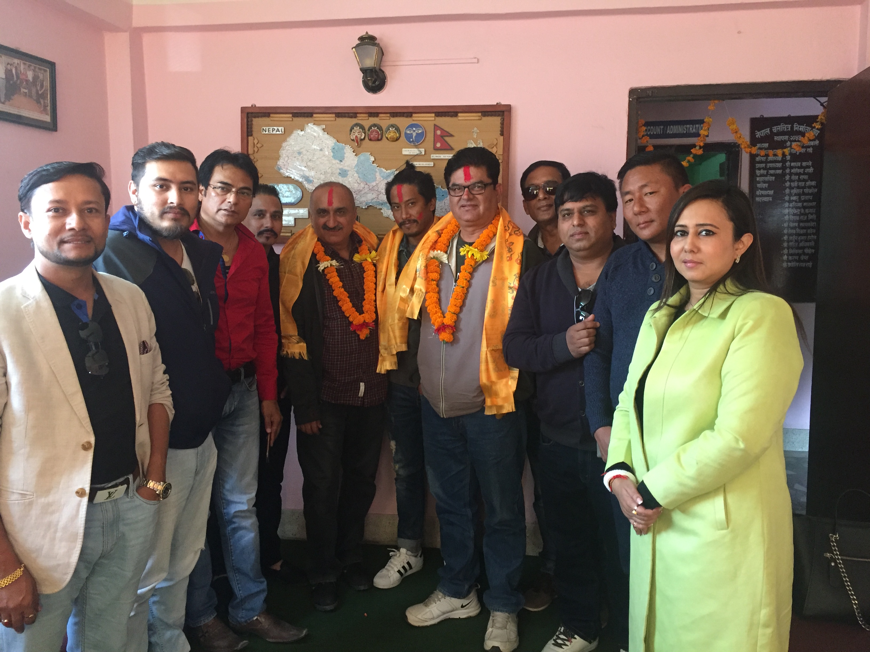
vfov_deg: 48.2
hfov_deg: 61.7
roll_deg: -1.9
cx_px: 435
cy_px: 326
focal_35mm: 29
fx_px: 729
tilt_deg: -6.0
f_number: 2.2
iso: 250
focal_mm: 4.15
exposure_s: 1/33
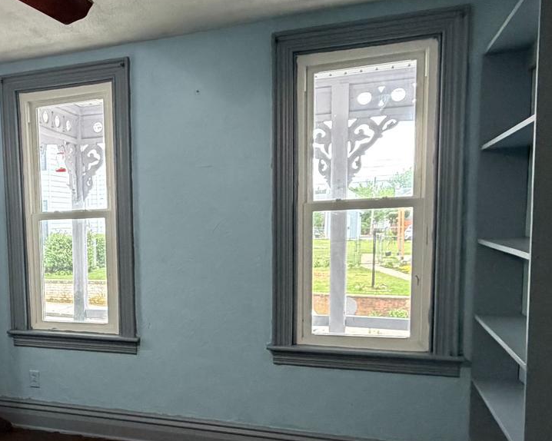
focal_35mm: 39
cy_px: 298
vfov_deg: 37.7
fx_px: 637
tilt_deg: -6.7
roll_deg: +2.5
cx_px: 48
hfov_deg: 42.7
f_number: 2.2
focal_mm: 2.22
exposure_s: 1/60
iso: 400
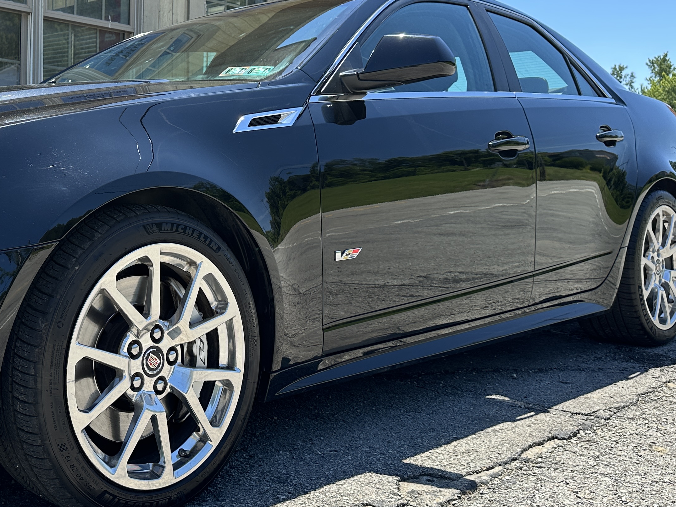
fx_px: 879
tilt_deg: -0.3
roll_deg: -1.1
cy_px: 186
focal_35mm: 45
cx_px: 123
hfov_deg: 40.1
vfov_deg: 32.0
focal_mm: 6.86
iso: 80
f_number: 1.78
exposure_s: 1/1321
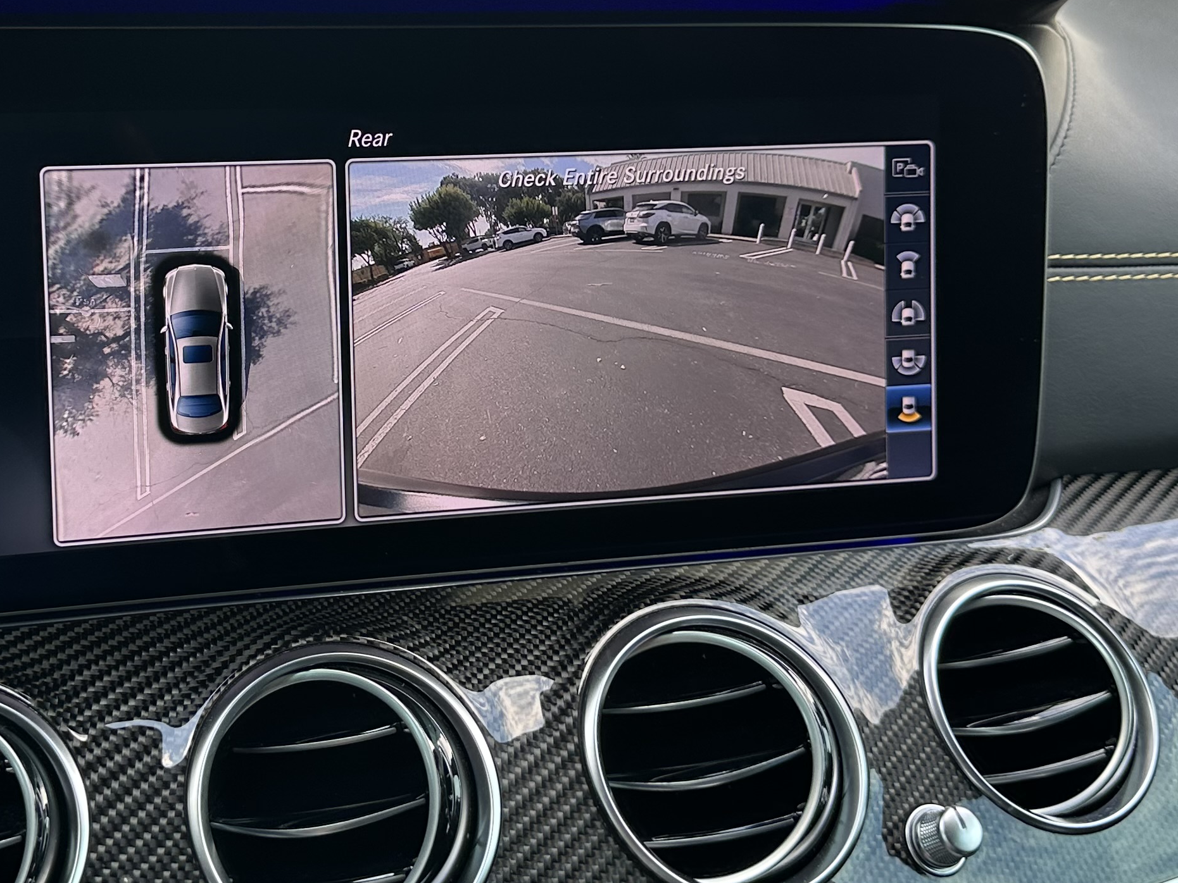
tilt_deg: -10.6
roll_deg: +0.2
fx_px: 1770
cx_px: 348
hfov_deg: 36.2
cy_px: 299
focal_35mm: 52
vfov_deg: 27.9
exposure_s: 1/169
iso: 64
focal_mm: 6.86
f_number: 1.78
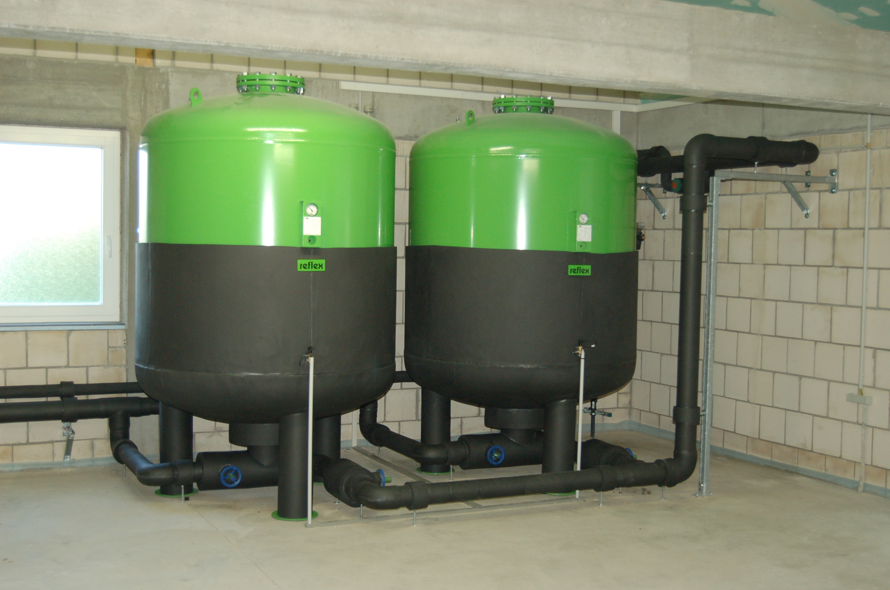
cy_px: 295
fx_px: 1111
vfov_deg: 29.8
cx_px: 445
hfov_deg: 43.7
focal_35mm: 45
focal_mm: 30
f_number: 4.2
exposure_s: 1/60
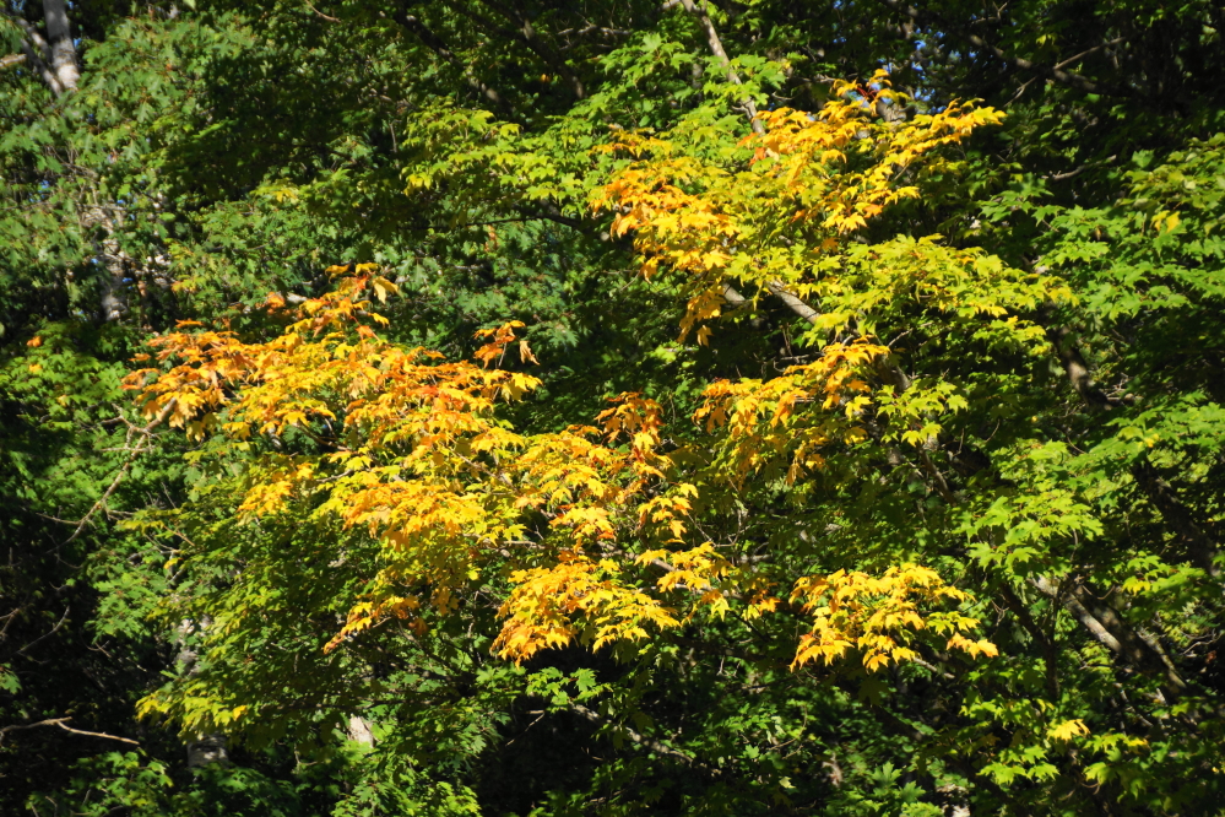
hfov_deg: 10.2
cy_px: 408
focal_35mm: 202
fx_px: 6890
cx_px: 612
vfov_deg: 6.8
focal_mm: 135
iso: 200
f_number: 5.6
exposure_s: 1/250
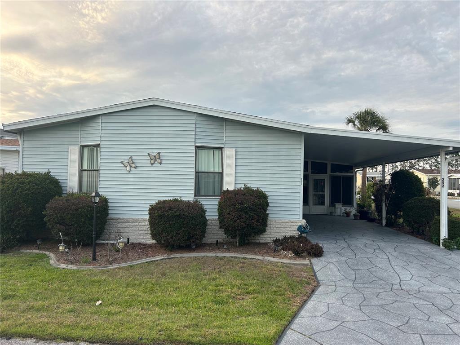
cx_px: 230
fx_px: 346
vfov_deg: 53.1
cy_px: 172
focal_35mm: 26
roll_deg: -0.7
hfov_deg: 67.3
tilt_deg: +0.9
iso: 50
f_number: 1.5
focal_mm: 5.7
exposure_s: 1/341
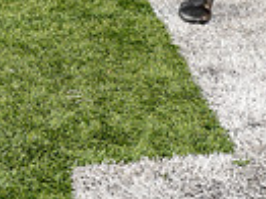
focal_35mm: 149
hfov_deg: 13.1
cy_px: -246
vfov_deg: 9.1
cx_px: 244
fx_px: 1144
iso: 800
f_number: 5.6
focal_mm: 45
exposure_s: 1/250
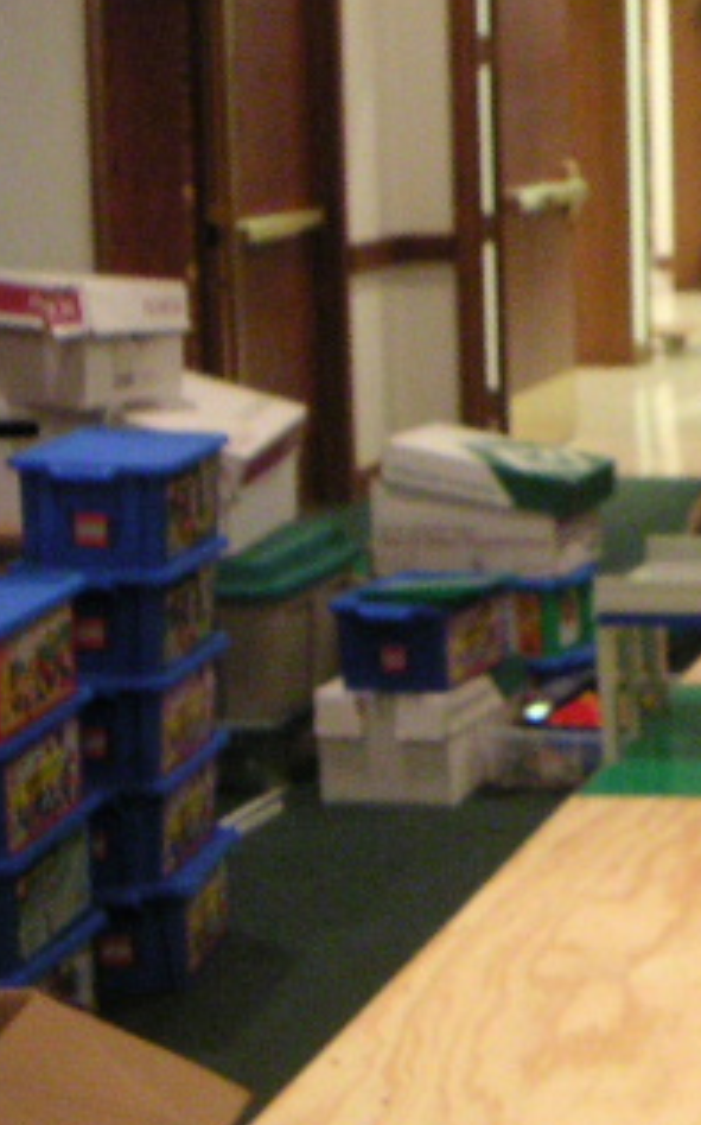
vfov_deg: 23.9
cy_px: 295
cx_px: 1096
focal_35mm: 86
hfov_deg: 14.1
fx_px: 2634
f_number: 2.9
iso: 400
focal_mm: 5.3
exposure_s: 1/15
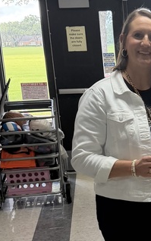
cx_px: 203
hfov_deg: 15.1
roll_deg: +1.3
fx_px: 539
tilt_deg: -16.0
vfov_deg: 24.8
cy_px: 194
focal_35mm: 82
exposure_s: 1/154
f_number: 1.78
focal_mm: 6.76
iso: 200
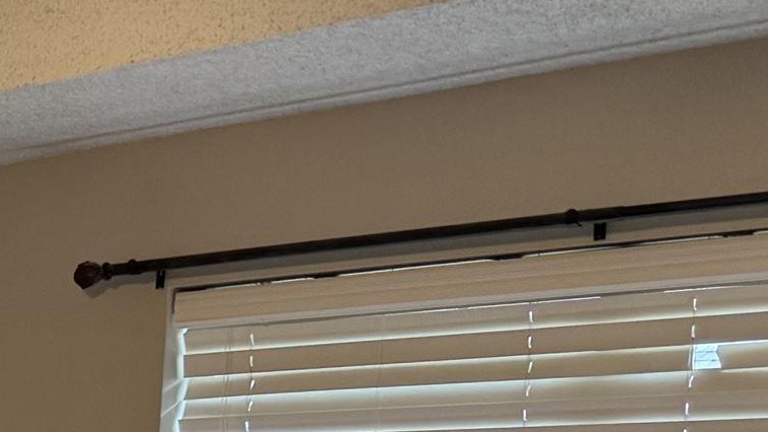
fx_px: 2158
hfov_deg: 17.3
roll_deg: -1.3
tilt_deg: -6.3
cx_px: -525
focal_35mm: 106
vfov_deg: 10.7
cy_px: 783
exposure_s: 1/60
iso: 125
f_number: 1.78
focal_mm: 6.76
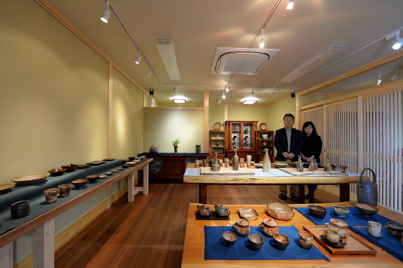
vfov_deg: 81.1
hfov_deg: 104.3
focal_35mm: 14
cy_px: 134
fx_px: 157
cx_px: 202
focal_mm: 14
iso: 800
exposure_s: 1/40
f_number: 5
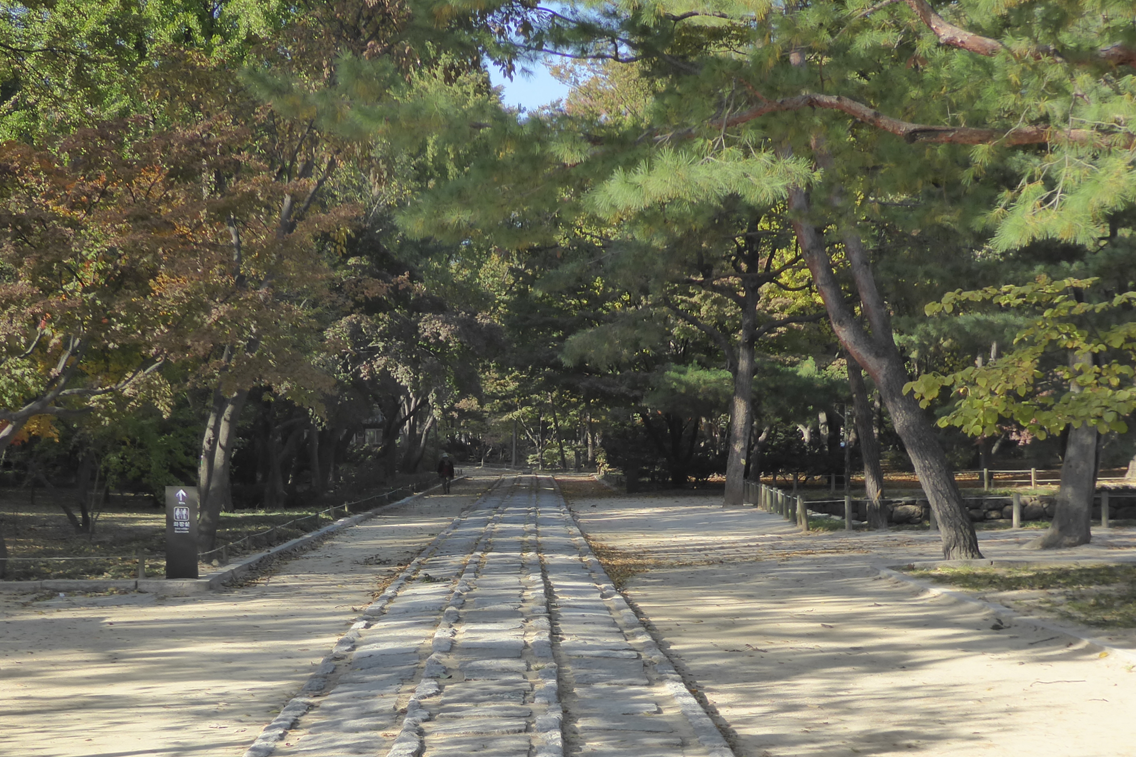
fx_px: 1956
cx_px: 498
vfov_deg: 21.8
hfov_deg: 32.3
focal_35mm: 62
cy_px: 546
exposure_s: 1/320
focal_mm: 7.2
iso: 160
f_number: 3.8
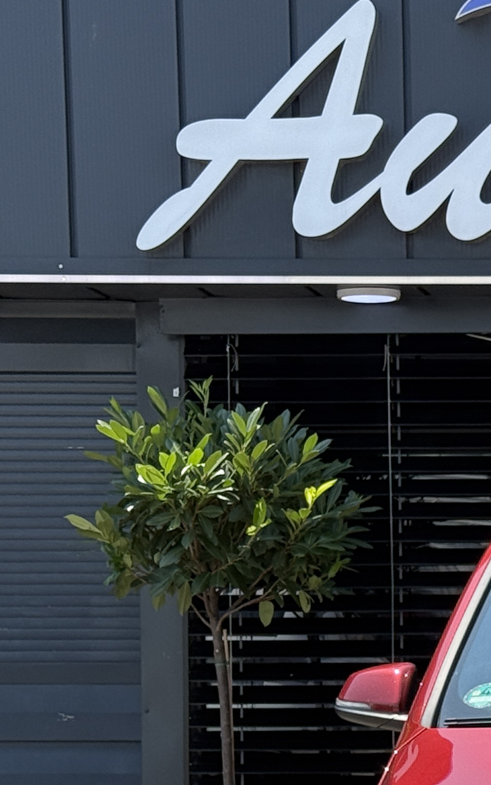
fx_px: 2869
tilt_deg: -1.0
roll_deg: +0.6
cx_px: 772
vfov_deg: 15.4
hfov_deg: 9.5
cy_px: 672
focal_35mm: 134
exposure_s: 1/1754
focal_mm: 6.76
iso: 64
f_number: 1.78
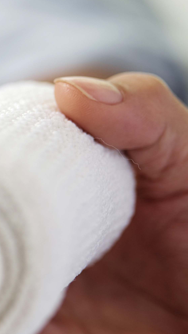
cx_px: -419
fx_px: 1196
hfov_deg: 7.6
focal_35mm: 135
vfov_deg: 15.9
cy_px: 152
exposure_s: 1/160
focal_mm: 35
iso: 100
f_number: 2.5
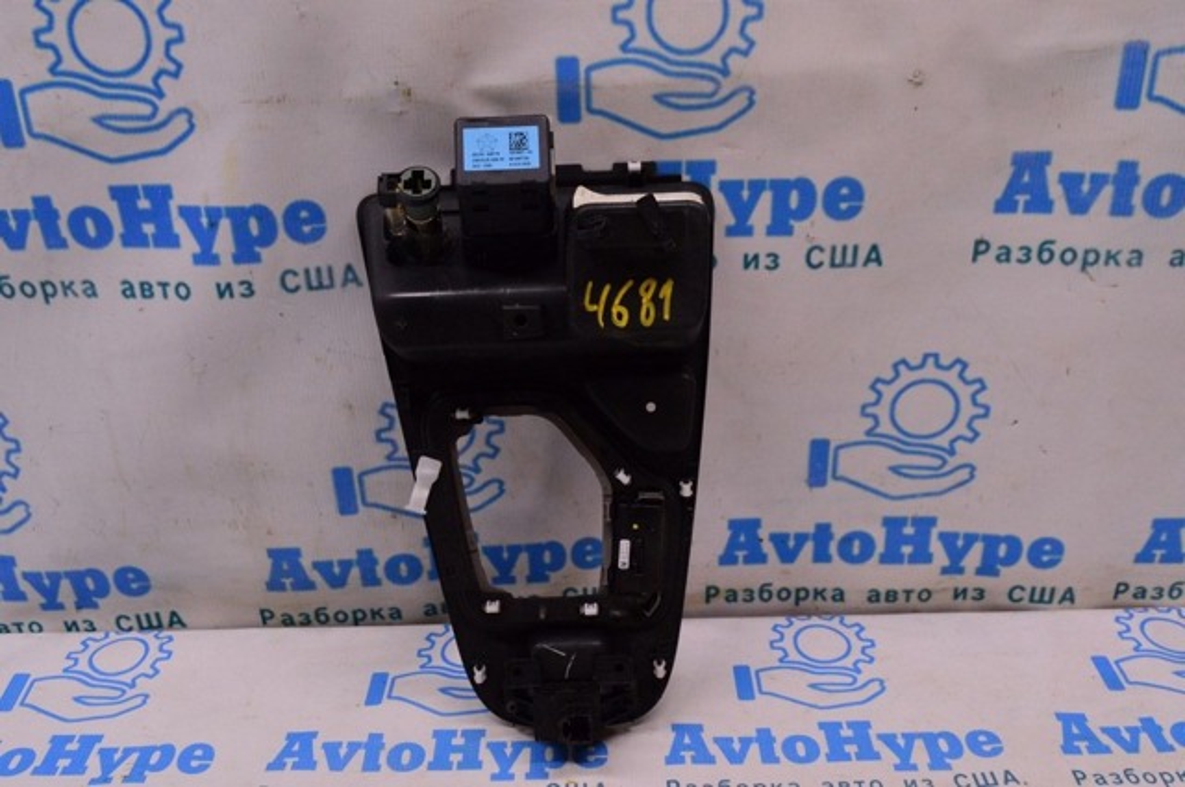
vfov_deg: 38.3
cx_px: 592
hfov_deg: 55.2
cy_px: 394
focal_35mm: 34
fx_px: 1134
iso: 1600
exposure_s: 1/125
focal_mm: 23
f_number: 8
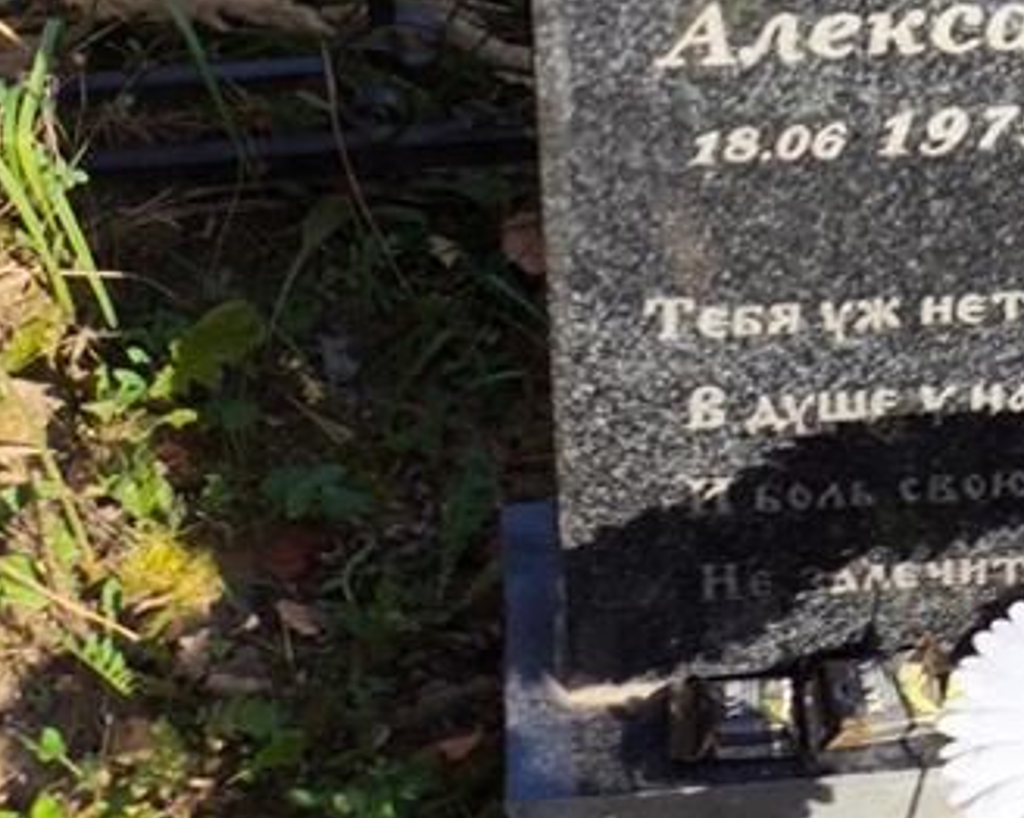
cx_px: 820
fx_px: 3604
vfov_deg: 12.7
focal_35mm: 119
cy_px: -112
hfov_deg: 16.1
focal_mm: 4.71
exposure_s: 1/1201
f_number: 1.7
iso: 50
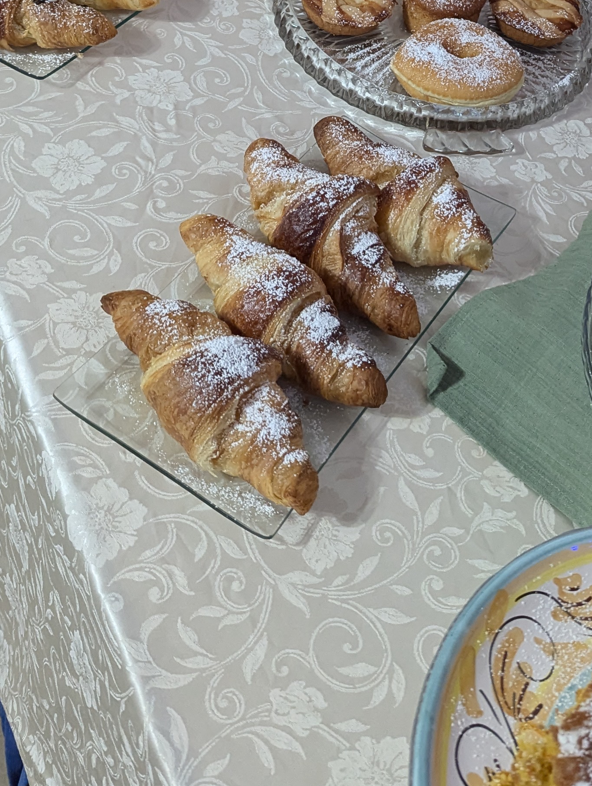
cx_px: 430
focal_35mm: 54
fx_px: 1228
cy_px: 107
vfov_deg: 33.9
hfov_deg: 26.8
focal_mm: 6.81
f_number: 1.85
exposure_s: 1/100
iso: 882
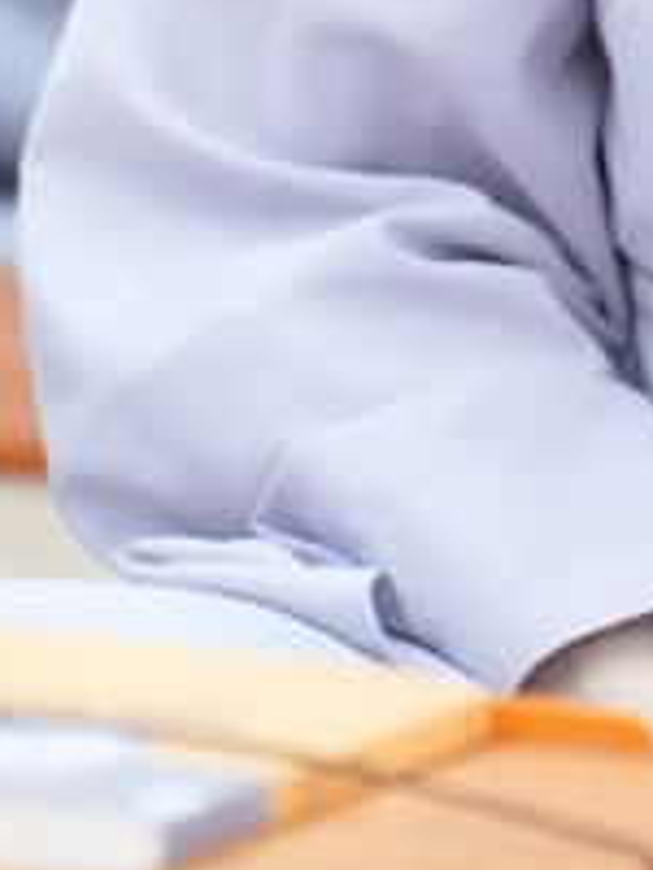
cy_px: -433
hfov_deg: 2.5
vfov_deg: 3.3
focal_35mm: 590
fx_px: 14840
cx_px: 975
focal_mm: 126
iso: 5000
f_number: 2.8
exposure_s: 1/125
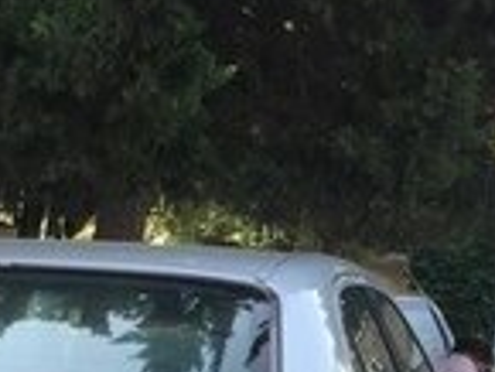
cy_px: 585
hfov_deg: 14.8
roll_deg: -5.9
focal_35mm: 132
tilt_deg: -8.9
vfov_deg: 10.8
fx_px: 1889
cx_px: 102
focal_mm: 4.15
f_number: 2.2
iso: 32
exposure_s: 1/191
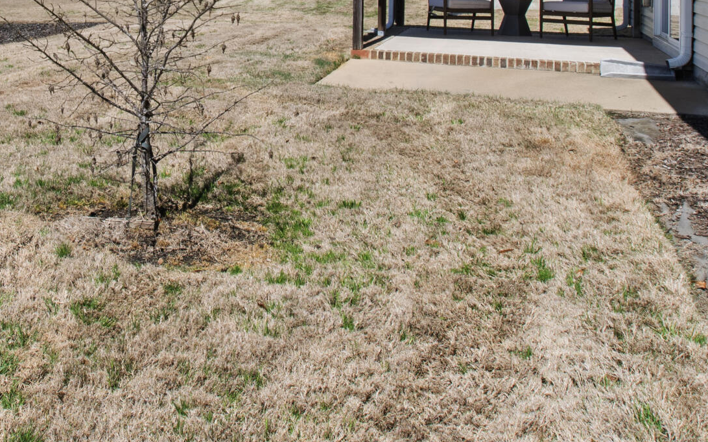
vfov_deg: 27.5
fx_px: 810
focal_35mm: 42
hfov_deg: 45.1
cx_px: 154
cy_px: -64
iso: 100
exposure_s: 1/250
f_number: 8
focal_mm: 10
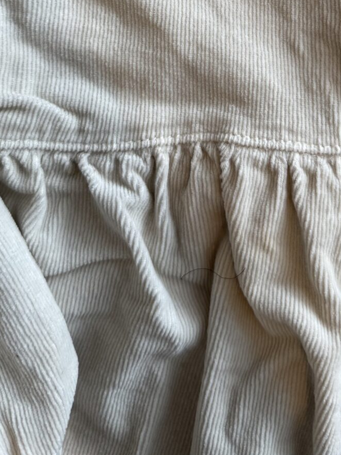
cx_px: 231
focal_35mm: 56
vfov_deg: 30.5
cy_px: -53
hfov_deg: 25.9
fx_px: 736
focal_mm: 6.76
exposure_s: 1/120
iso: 160
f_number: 1.78
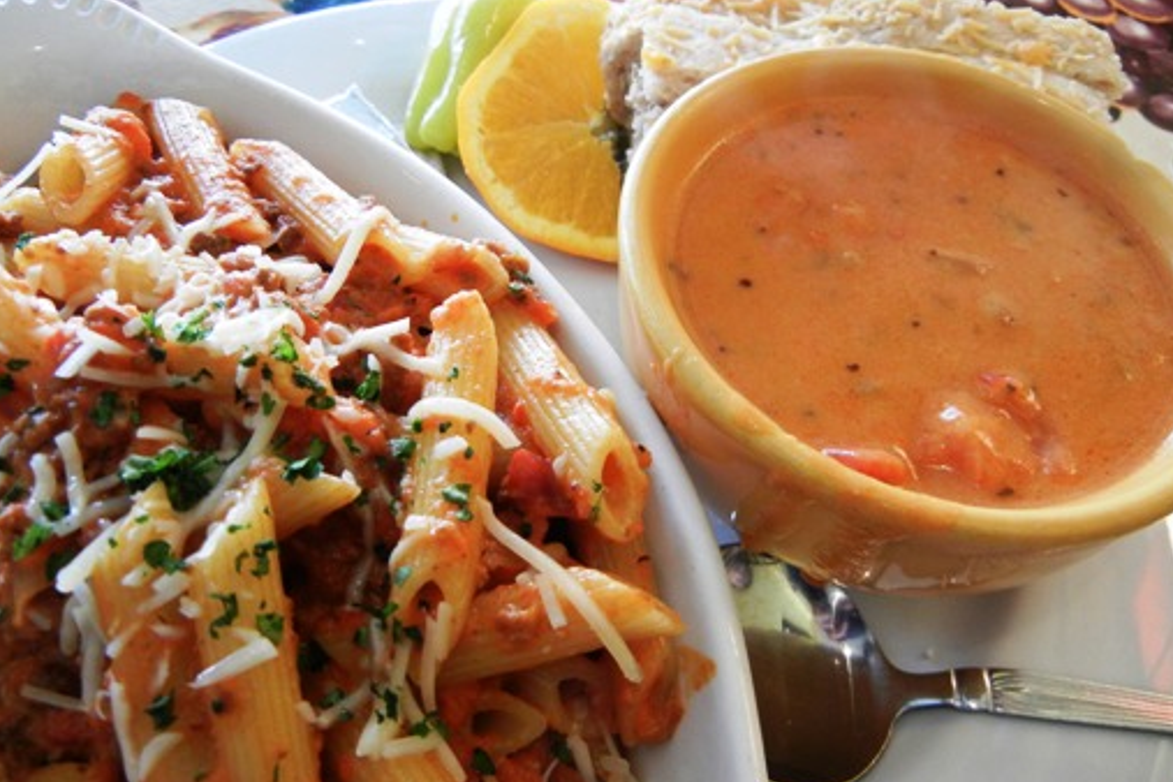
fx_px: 1043
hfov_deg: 58.7
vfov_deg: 41.1
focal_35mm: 32
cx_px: 578
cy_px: 407
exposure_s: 1/24
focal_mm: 5.4
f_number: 3.5
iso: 400
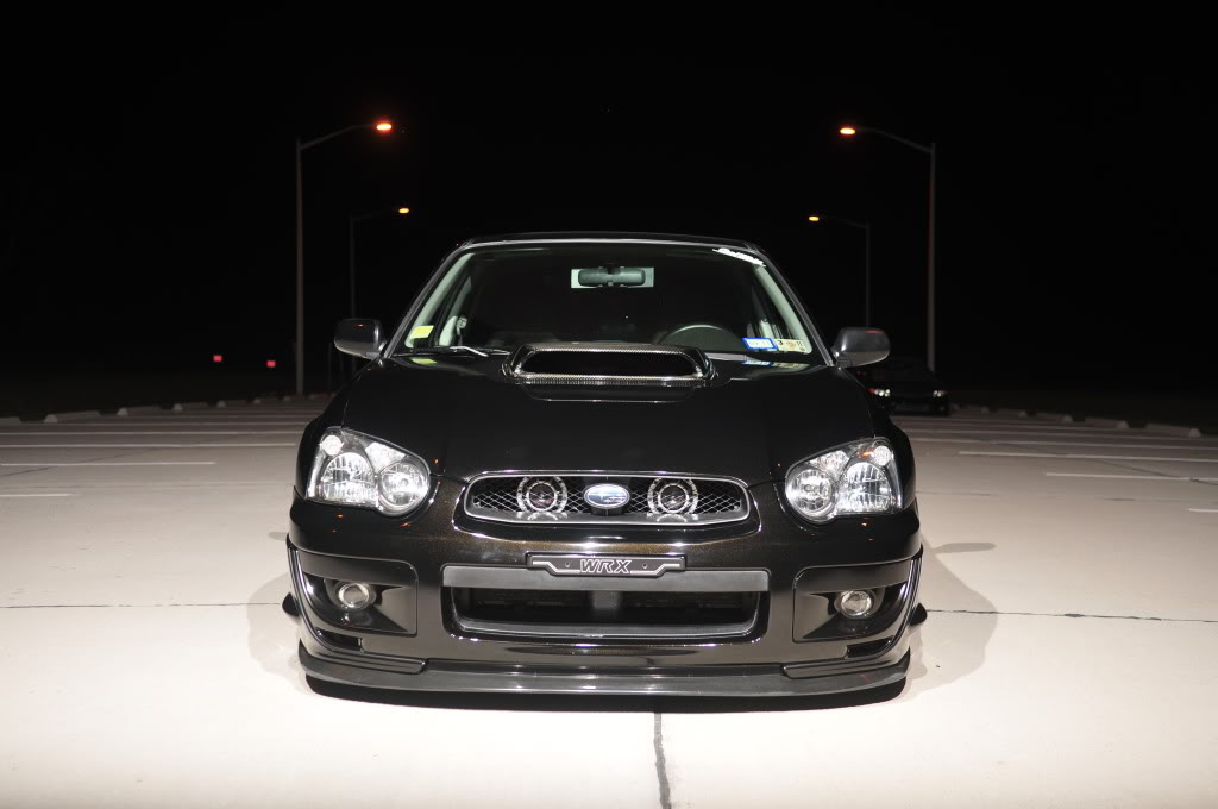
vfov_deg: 34.1
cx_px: 609
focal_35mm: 39
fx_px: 1318
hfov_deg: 49.6
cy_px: 404
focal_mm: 26
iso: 200
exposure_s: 1/200
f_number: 2.8
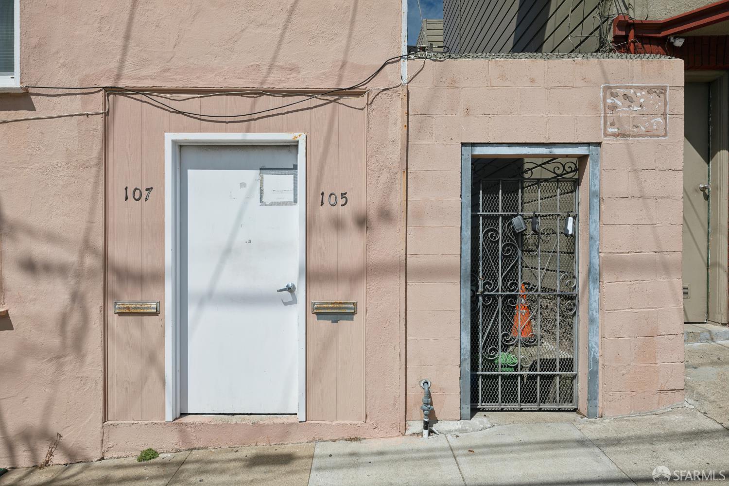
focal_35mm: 20
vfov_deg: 63.2
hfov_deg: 85.4
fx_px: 395
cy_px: 243
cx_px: 364
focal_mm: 19.5
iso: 110
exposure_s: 1/400
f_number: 8
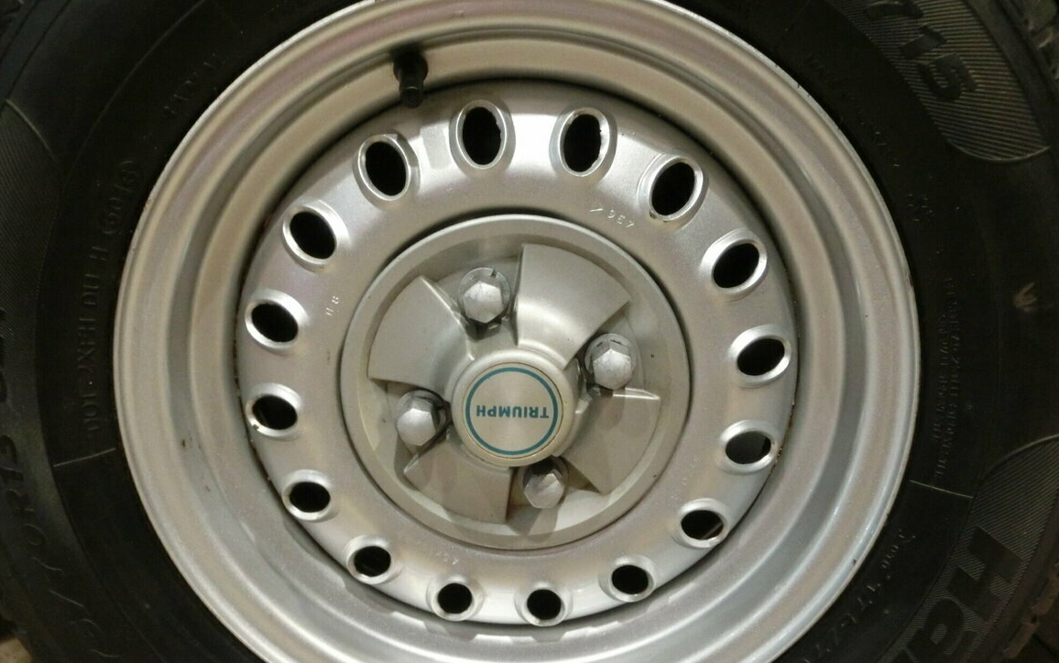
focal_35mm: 33
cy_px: 362
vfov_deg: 38.3
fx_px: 953
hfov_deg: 58.1
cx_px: 511
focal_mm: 5.36
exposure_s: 1/13
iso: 800
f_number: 3.5
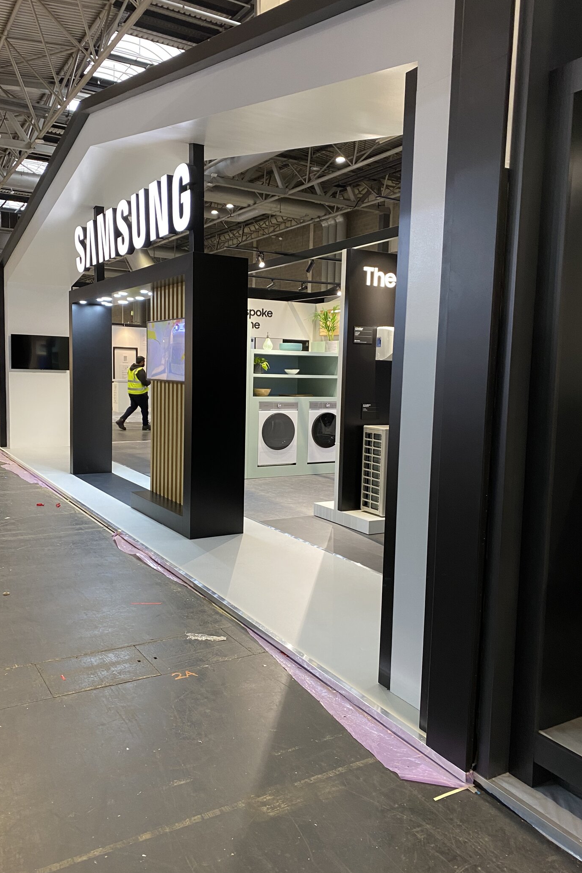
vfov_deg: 65.5
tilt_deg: -6.5
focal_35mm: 28
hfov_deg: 46.3
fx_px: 679
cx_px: 261
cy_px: 436
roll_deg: -0.2
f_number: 1.8
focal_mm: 4.25
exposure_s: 1/50
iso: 160
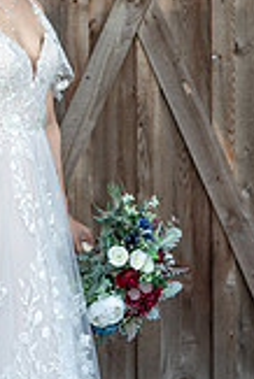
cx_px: -84
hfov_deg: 4.7
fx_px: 3062
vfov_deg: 7.1
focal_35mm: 290
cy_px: 114
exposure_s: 1/200
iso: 250
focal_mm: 105
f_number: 4
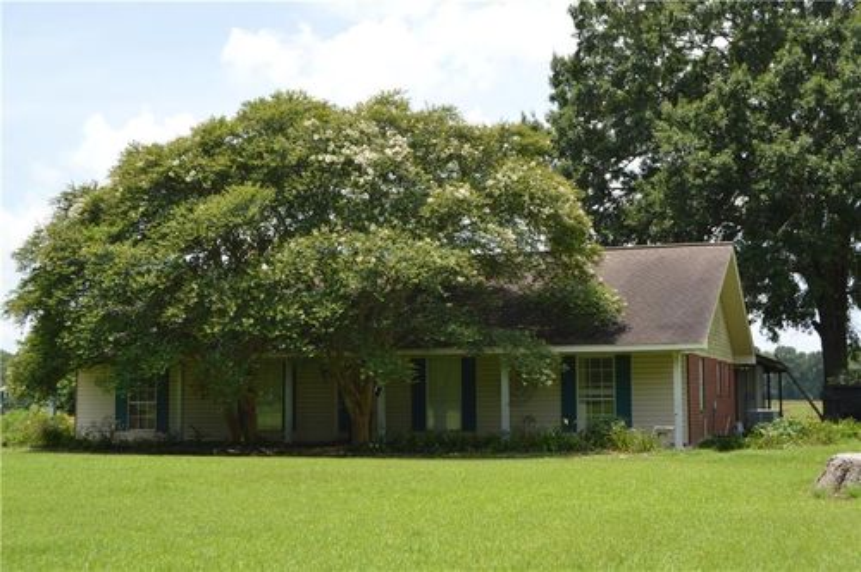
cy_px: 286
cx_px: 430
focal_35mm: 48
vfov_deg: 28.0
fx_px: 1146
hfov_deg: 41.2
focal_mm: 32
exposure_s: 1/200
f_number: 8
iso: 100
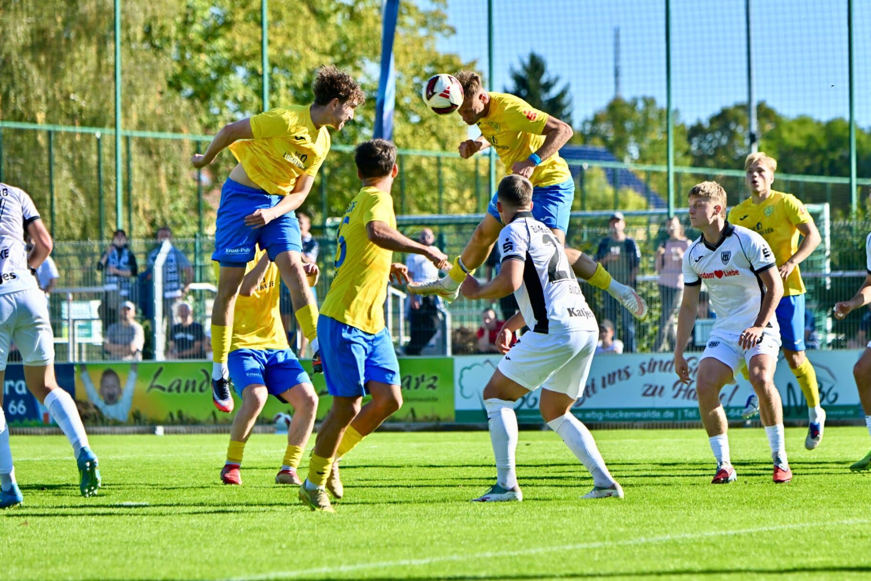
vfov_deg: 5.6
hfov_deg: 8.3
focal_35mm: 247
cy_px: 269
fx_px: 5976
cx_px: 451
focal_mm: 220
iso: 320
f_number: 5.3
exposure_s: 1/1600
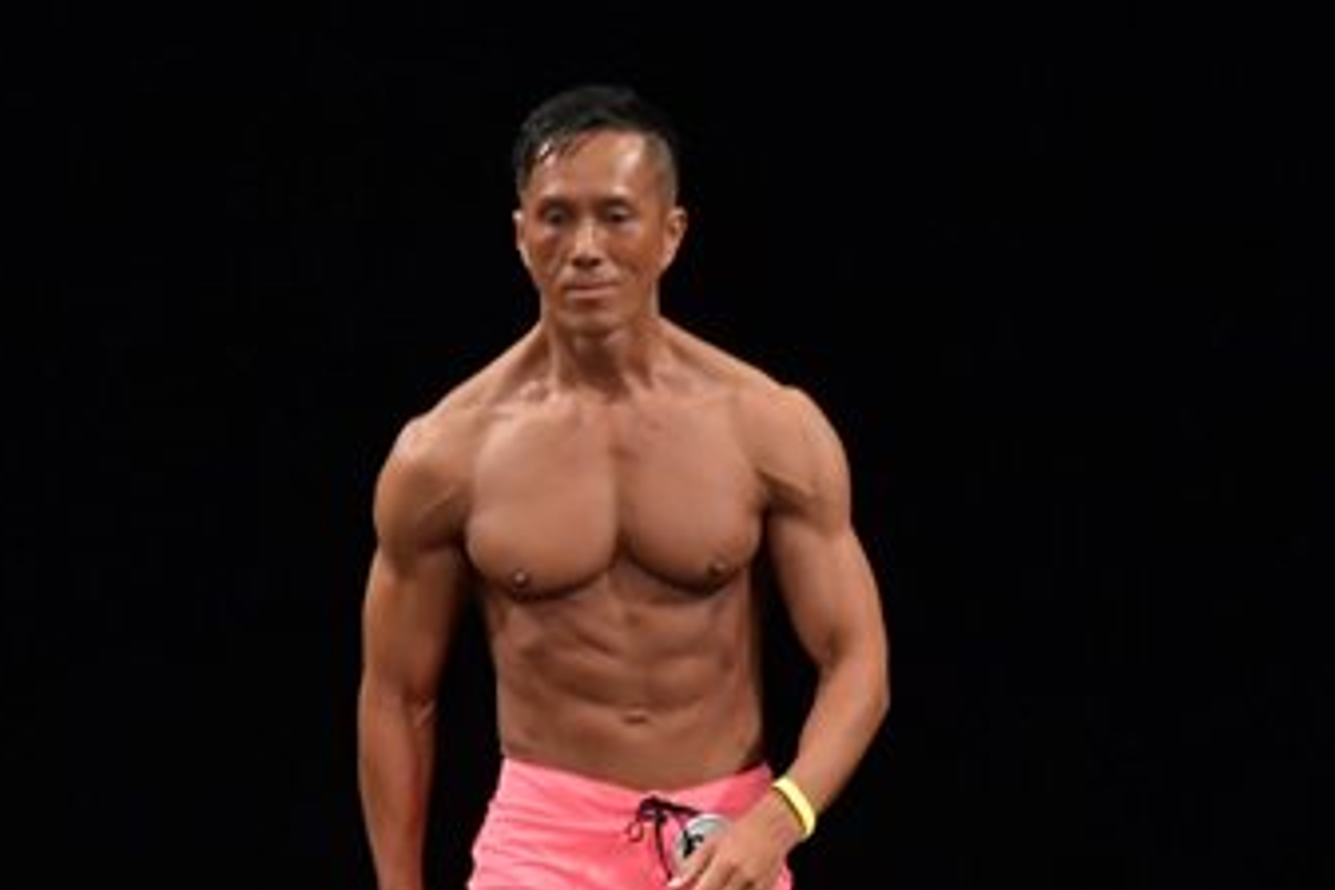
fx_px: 23101
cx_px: 526
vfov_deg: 2.2
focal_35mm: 623
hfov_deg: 3.3
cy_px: 799
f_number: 5.6
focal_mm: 180
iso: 3200
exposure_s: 1/400
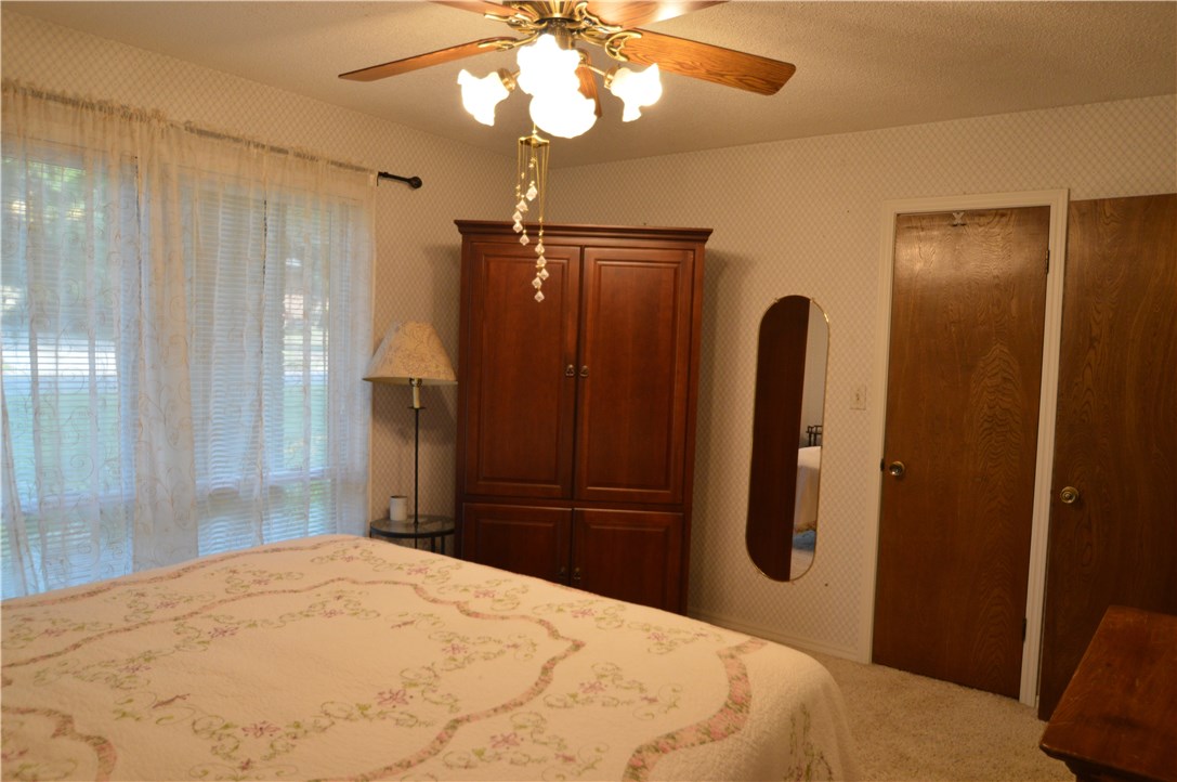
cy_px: 391
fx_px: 784
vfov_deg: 53.0
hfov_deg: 73.8
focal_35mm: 24
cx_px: 588
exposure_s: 1/60
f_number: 4
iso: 560
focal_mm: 16
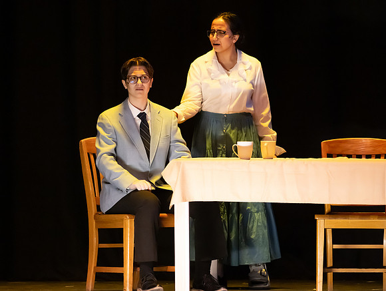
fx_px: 4378
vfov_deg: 3.8
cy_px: 120
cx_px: 214
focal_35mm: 392
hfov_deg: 5.0
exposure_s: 1/250
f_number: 2.8
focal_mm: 300
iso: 14400
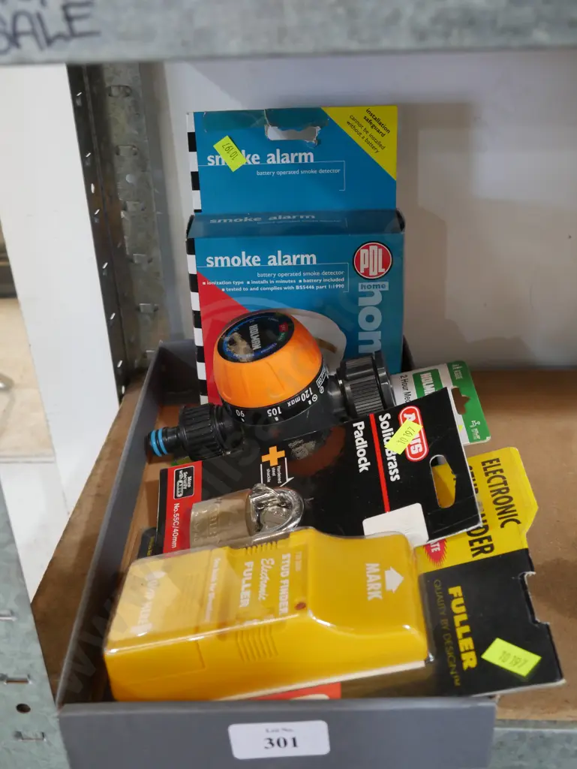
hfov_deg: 36.0
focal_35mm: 40
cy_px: 384
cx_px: 288
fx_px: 888
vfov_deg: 46.8
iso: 1250
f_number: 4.5
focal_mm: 20
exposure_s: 1/60
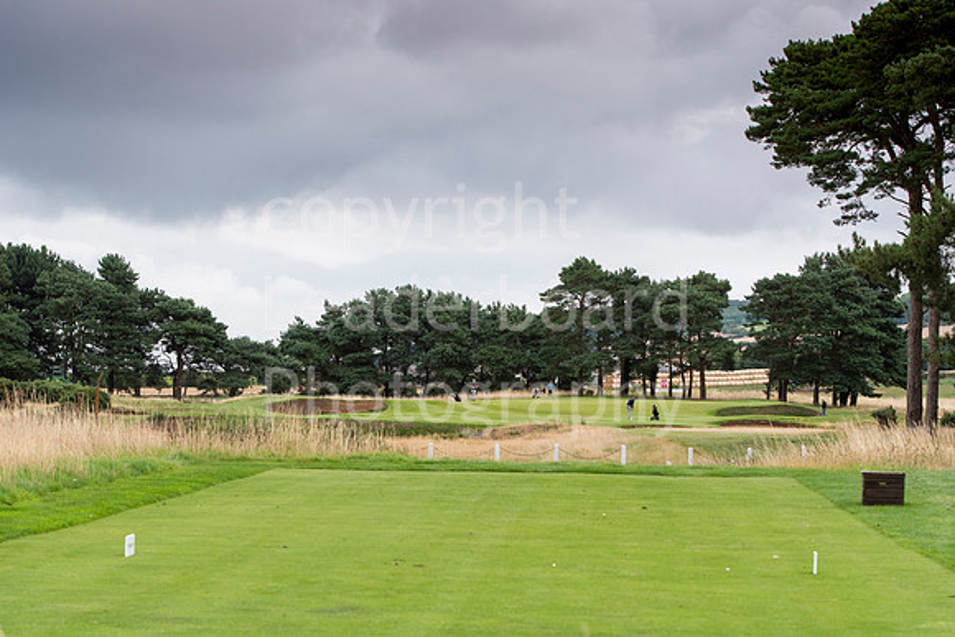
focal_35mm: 105
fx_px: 2786
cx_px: 478
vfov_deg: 13.0
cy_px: 318
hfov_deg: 19.5
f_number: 5.6
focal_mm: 70
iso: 500
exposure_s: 1/1250
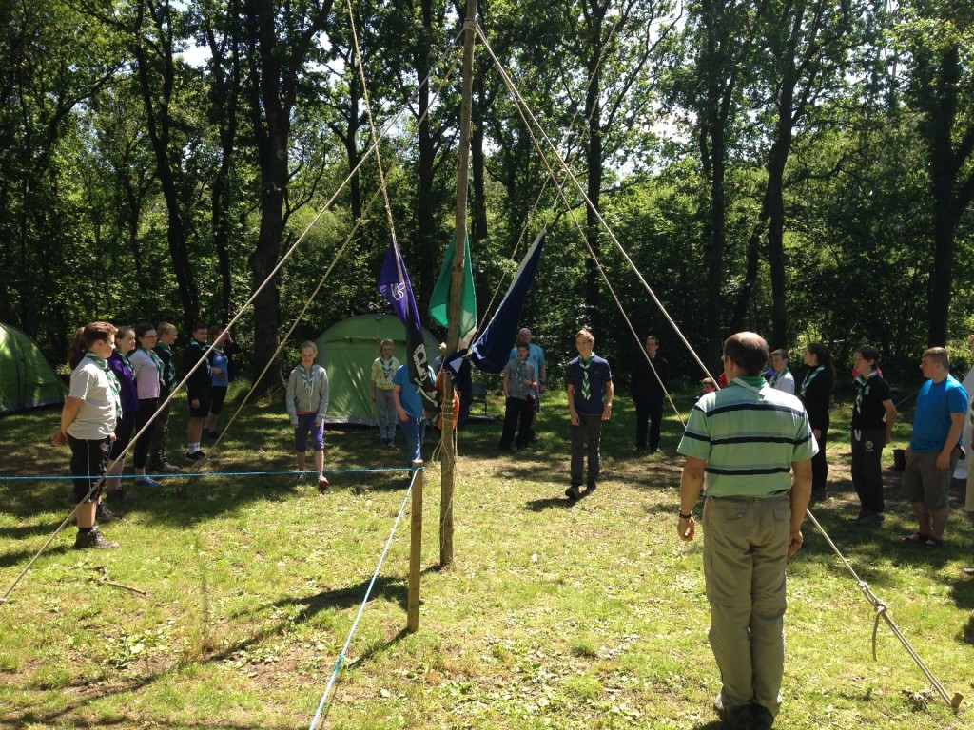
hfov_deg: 55.4
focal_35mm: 33
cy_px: 365
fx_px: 929
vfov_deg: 42.9
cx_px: 487
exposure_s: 1/459
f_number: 2.4
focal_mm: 4.12
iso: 50
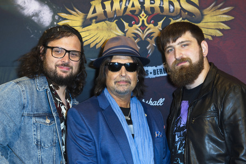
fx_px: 396
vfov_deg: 23.4
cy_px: 82
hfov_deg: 34.5
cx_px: 123
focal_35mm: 58
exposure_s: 1/250
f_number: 5
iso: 500
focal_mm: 58
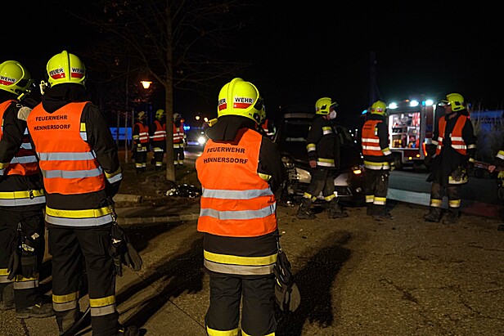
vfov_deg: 38.9
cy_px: 168
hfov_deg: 55.8
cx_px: 252
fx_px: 476
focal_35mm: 34
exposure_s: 1/320
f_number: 4
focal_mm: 34
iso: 4000
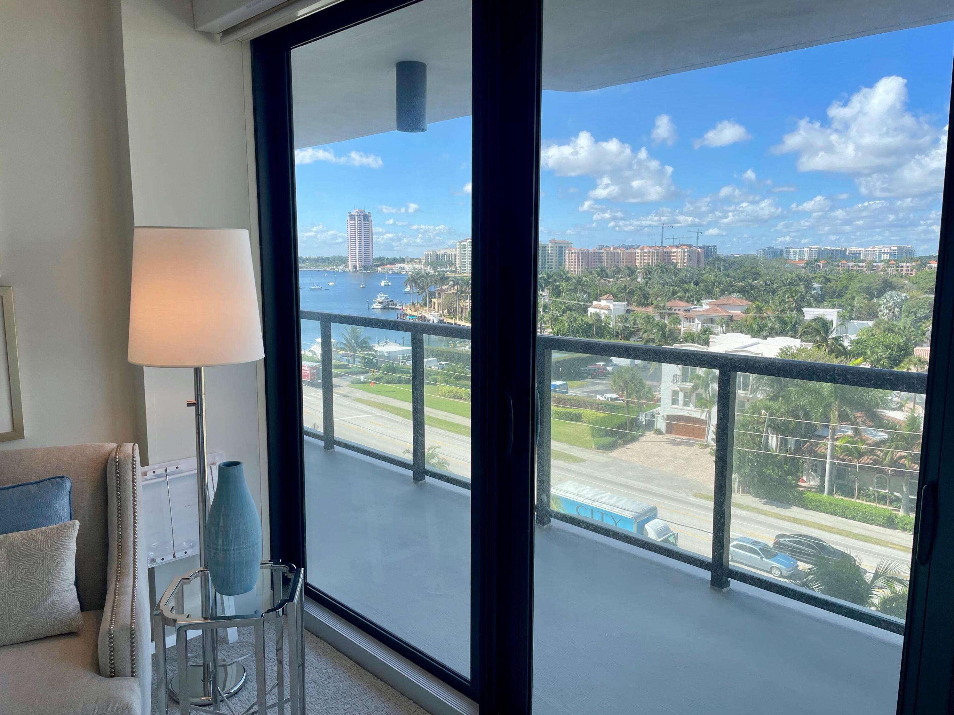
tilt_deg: -7.5
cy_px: 358
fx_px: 717
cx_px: 477
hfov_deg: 67.3
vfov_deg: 53.1
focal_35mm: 26
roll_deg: -0.2
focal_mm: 4.2
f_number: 1.6
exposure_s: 1/842
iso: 32
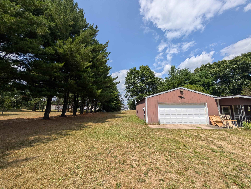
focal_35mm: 12
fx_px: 87
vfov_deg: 94.6
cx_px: 126
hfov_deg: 110.5
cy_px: 94
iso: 50
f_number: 1.7
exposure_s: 1/3436
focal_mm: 2.02
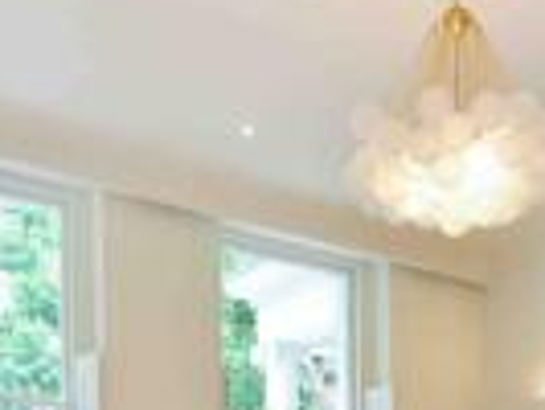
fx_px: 756
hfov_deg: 39.0
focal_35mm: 48
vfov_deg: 26.1
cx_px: 381
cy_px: 527
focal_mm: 14
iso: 250
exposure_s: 1/15
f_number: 9
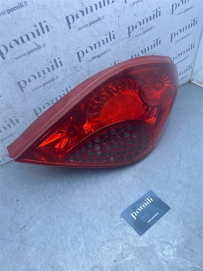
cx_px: 102
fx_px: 203
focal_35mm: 26
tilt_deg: -40.4
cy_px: 136
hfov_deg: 53.1
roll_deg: +3.6
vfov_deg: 67.3
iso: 32
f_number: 1.8
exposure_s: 1/585
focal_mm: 4.25
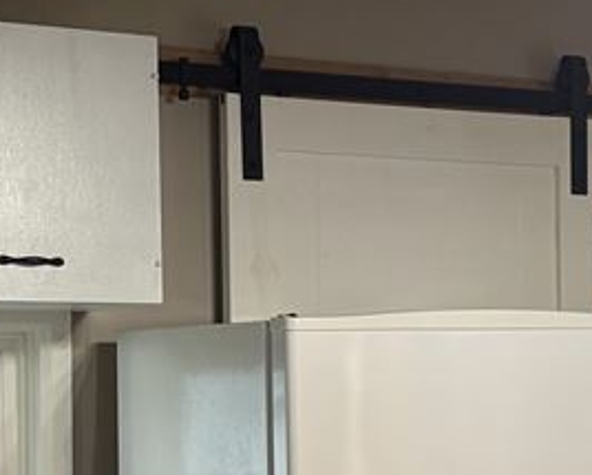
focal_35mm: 121
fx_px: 2122
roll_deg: +0.5
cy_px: 390
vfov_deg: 12.7
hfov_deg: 15.6
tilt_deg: -1.4
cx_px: 603
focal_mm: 5.96
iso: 160
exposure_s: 1/60
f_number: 1.6
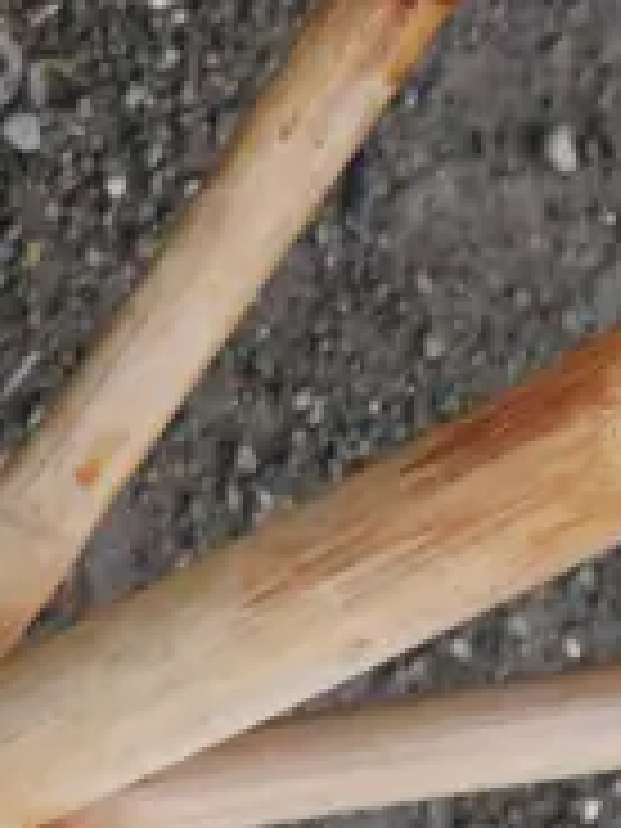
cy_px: -1017
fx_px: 3731
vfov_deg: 11.1
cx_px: -209
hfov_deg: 9.3
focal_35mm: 156
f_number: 4
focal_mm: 14
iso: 200
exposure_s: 1/125
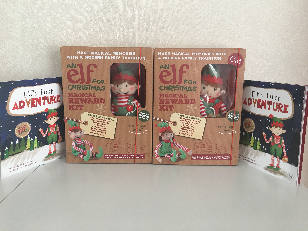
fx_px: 258
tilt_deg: -10.3
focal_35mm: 29
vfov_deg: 48.2
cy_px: 116
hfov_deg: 61.7
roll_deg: -1.5
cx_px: 154
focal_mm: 4.15
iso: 64
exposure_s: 1/17
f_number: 2.2
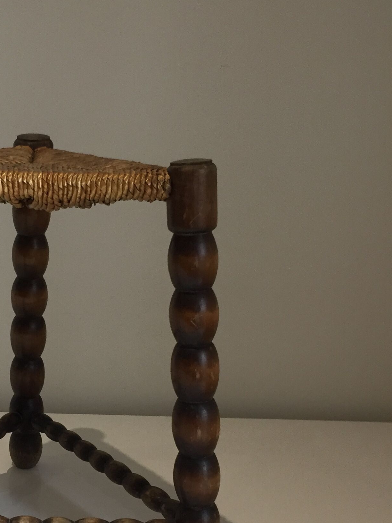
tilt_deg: -17.6
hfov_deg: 24.2
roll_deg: -0.3
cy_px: 361
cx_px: 11
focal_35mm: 58
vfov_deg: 32.9
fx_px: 876
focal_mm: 4.15
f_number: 2.2
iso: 64
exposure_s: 1/33
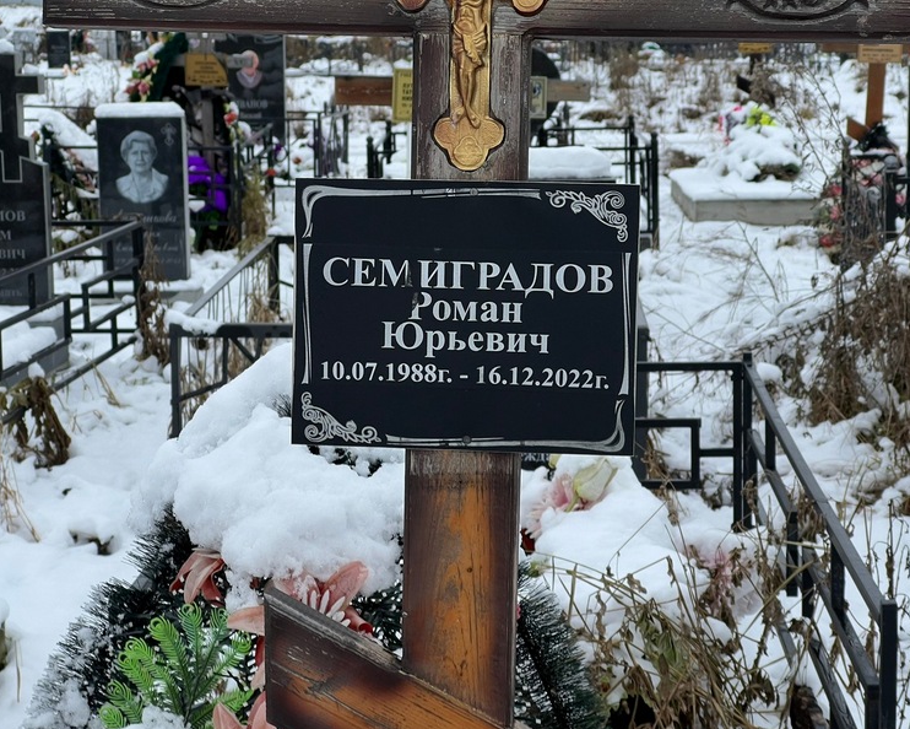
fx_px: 2182
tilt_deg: -9.7
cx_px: 444
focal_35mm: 81
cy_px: 367
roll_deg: +1.9
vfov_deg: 19.0
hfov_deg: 23.6
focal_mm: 9
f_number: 2.8
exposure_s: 1/99
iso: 32
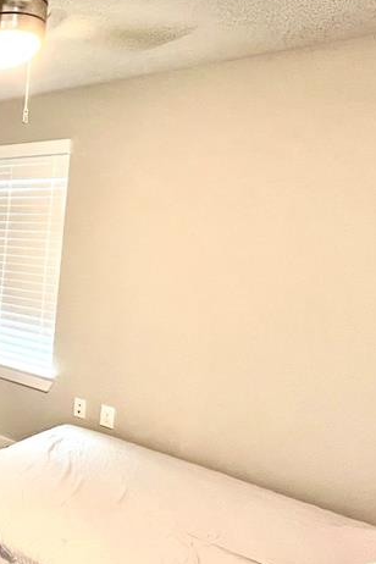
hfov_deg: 32.0
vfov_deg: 61.8
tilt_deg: -3.0
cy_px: 255
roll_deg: -4.0
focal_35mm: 30
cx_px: -125
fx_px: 470
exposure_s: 1/60
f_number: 1.8
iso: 400
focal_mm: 1.57
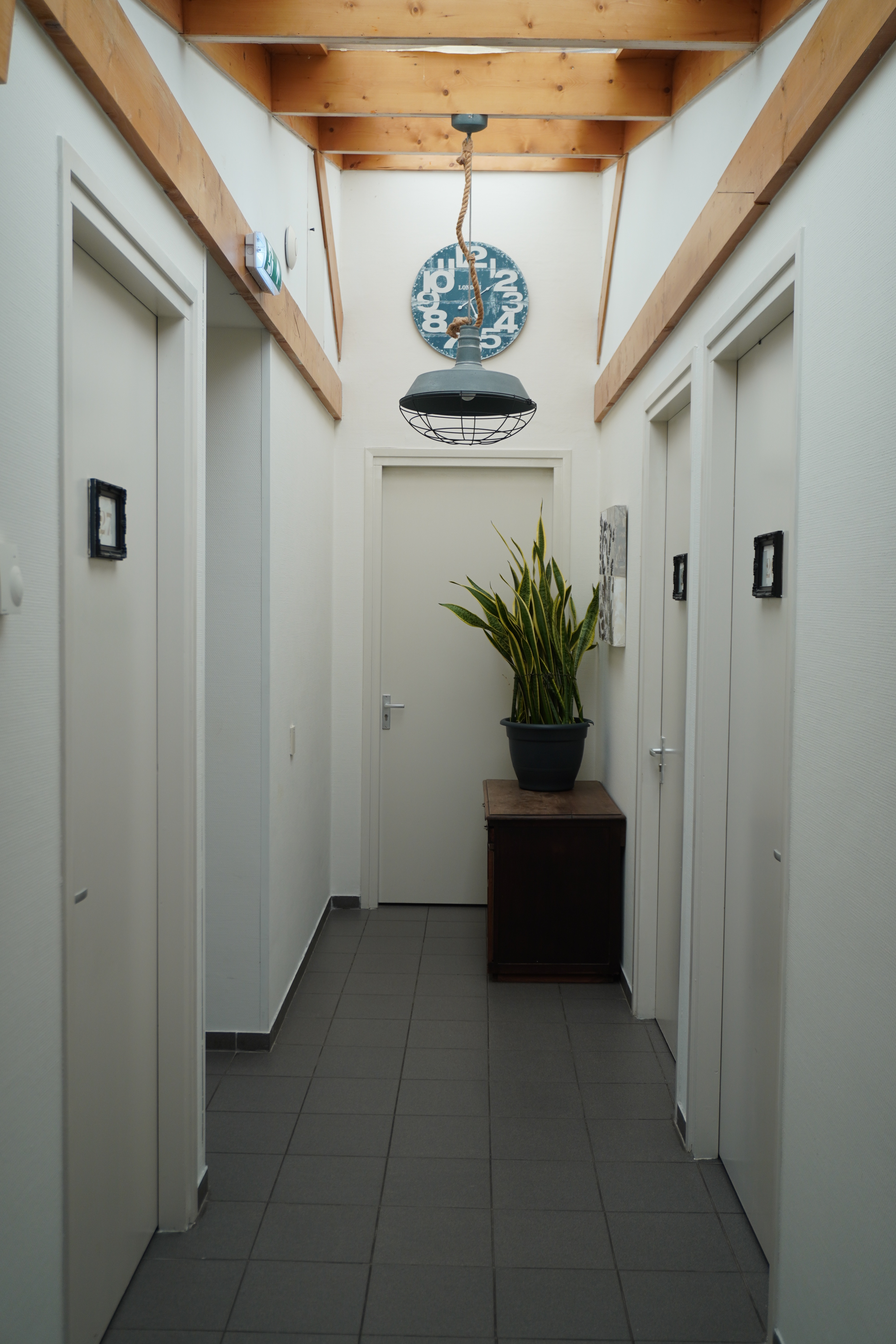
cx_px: 448
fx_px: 1288
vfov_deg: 55.1
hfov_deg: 38.4
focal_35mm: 34
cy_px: 672
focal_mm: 23
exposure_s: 1/160
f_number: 4
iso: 160
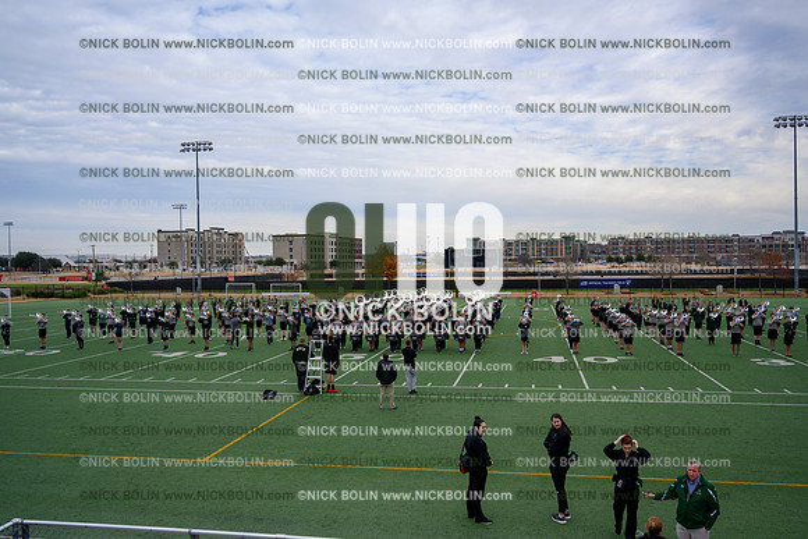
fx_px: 707
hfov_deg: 59.5
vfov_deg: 41.7
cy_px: 270
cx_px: 404
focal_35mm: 32
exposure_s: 1/1250
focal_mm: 31.5
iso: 200
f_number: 4
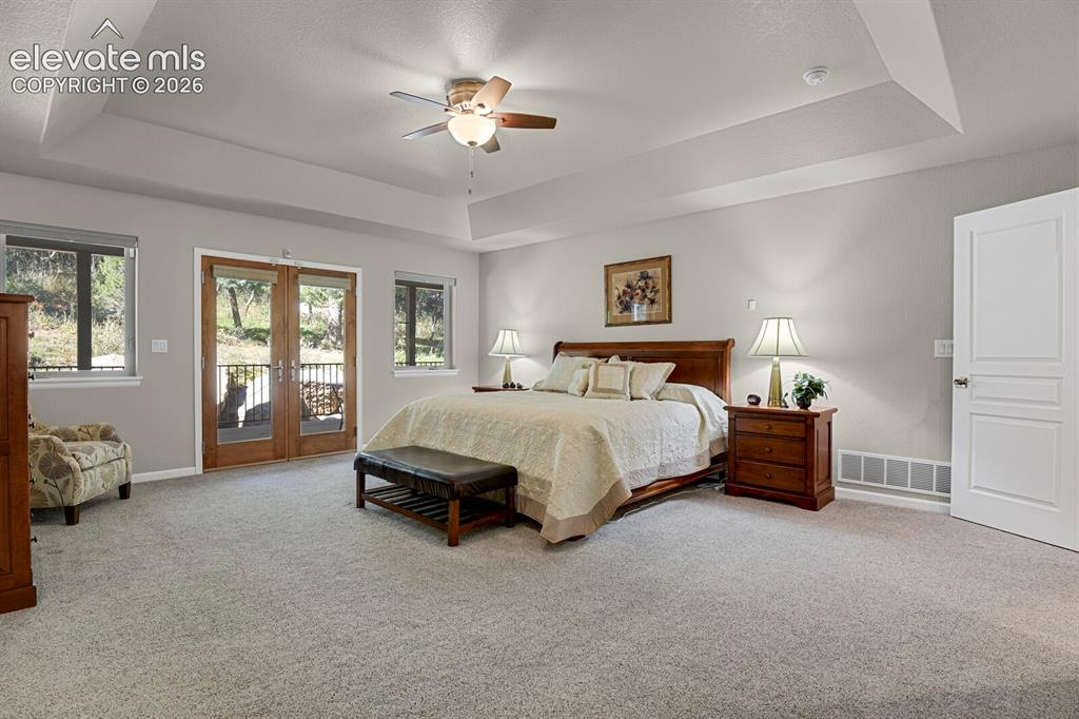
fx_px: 509
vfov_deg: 70.4
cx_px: 540
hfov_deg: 93.3
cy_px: 360
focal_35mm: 17
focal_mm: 17
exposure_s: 2
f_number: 6.3
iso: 250
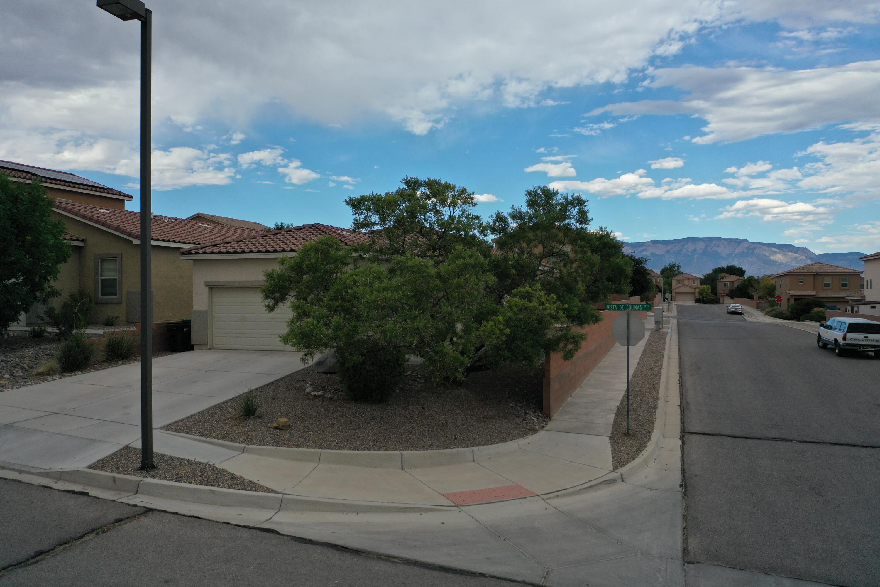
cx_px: 440
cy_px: 294
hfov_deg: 65.5
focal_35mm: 28
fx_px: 684
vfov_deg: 46.4
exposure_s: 1/1600
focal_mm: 10.26
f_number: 2.8
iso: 100
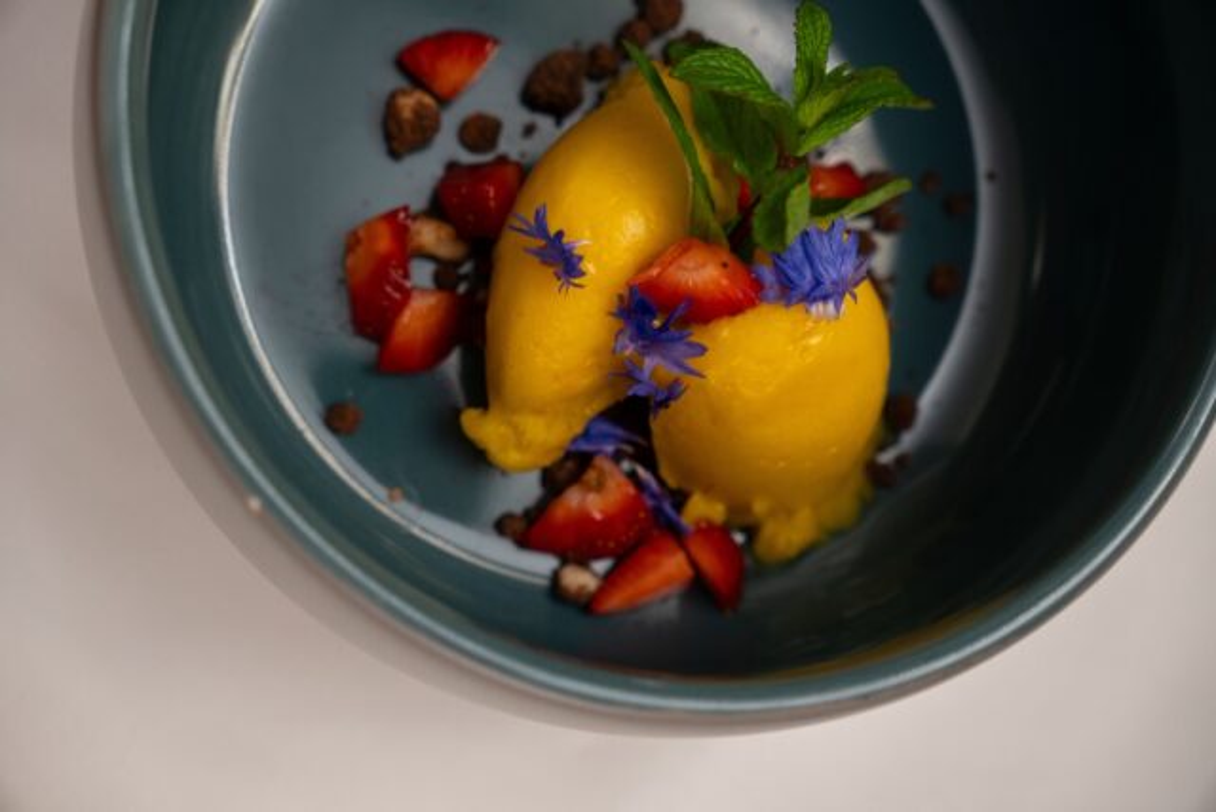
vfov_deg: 25.5
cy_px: 406
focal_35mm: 53
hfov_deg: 37.4
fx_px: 1794
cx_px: 608
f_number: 2.8
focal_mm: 35.4
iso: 500
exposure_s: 1/30
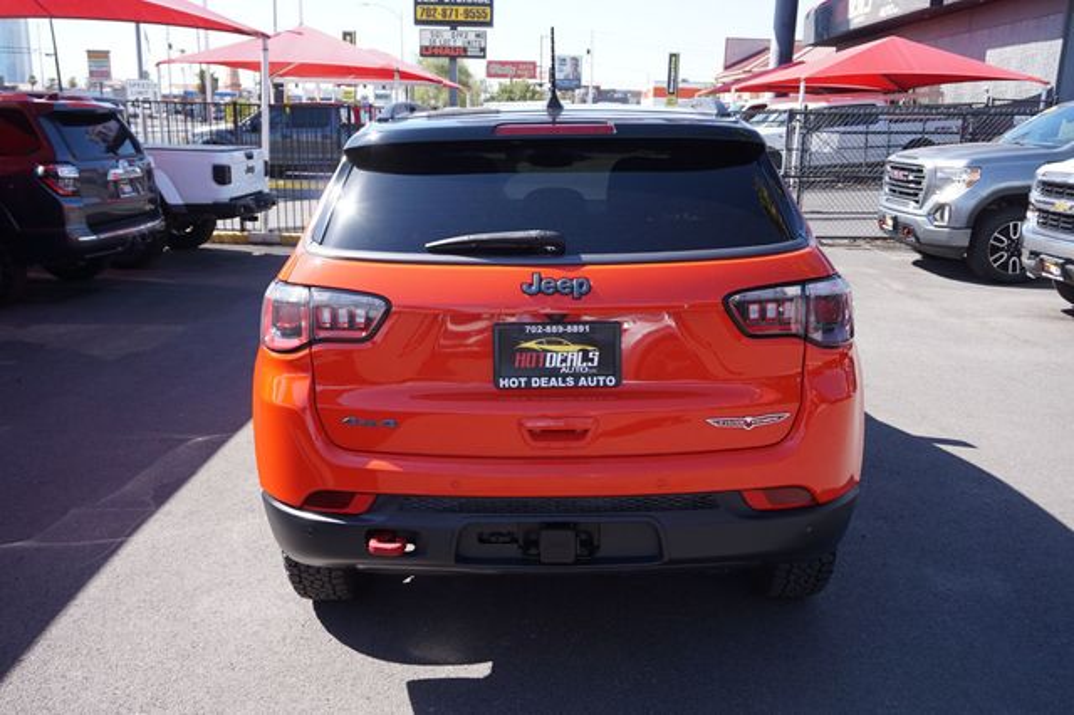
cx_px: 537
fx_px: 894
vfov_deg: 43.6
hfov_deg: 62.0
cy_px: 358
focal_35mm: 30
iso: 100
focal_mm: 20
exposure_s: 1/200
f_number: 5
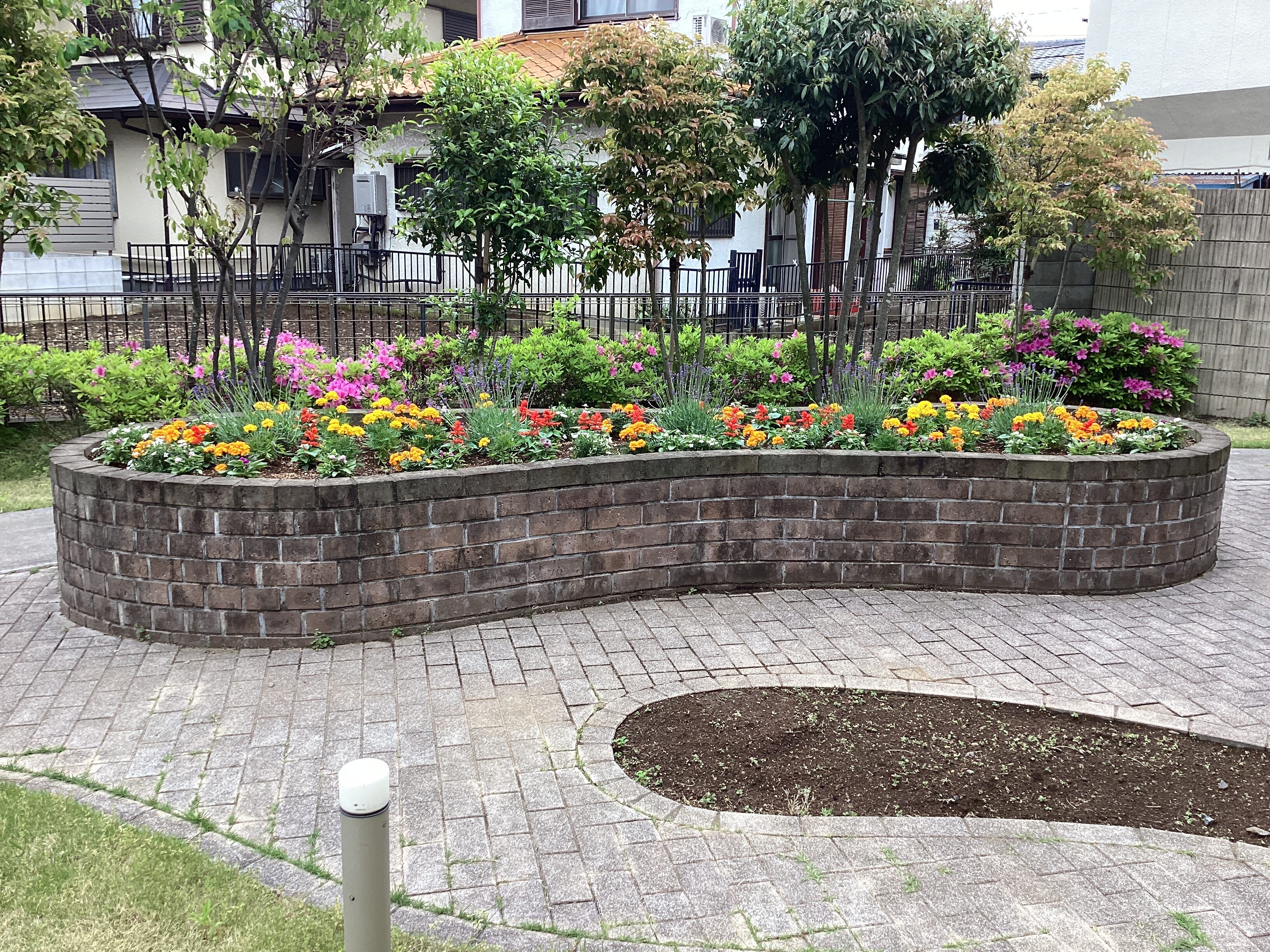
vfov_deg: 45.4
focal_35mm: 31
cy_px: 476
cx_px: 635
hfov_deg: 58.4
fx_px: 1137
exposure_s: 1/100
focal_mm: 3.3
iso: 50
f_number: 2.4
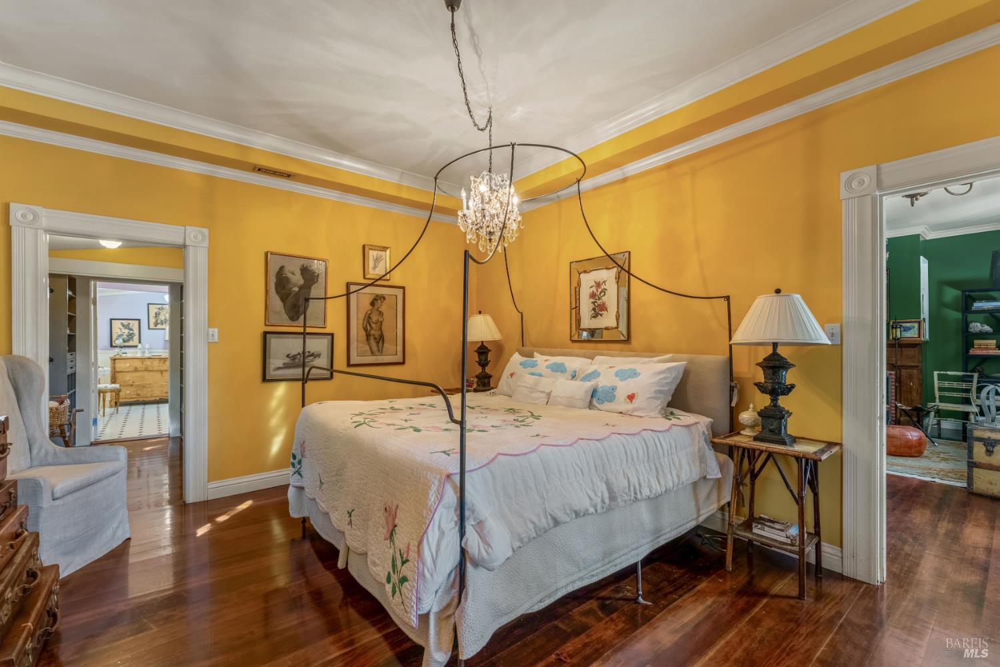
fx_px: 422
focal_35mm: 15
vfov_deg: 76.6
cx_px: 500
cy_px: 334
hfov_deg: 99.6
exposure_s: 1/125
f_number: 7.1
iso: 400
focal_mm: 15.2
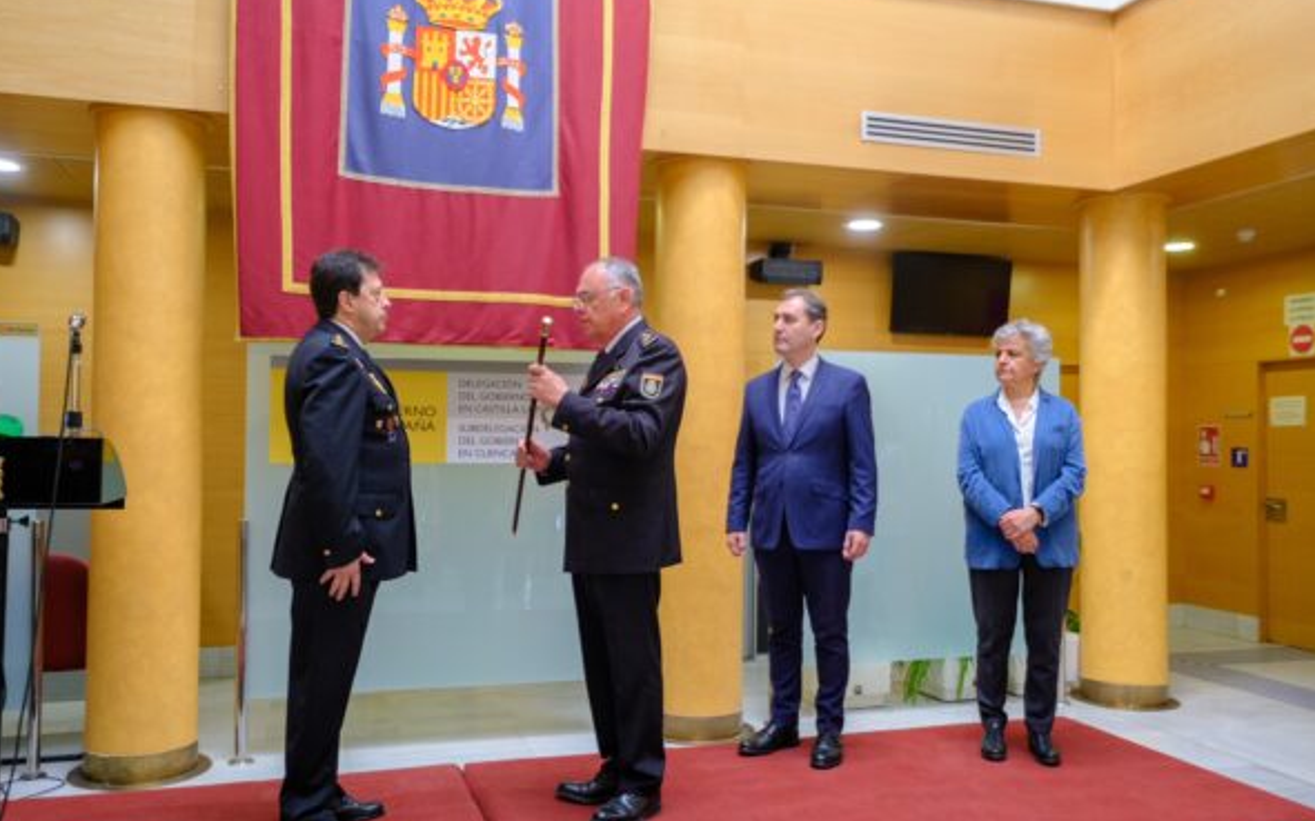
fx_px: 1075
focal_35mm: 30
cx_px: 652
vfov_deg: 41.8
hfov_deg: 62.9
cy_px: 414
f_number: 4
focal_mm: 19.1
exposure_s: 1/80
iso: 1600
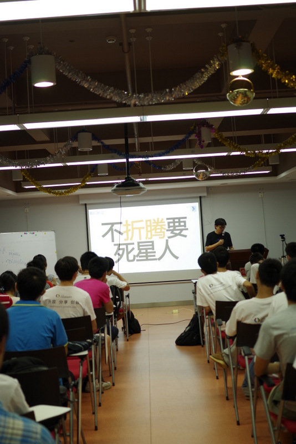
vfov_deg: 38.2
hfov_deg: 26.0
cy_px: 222
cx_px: 148
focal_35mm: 52
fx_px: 641
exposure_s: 1/60
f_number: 2.4
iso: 400
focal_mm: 35
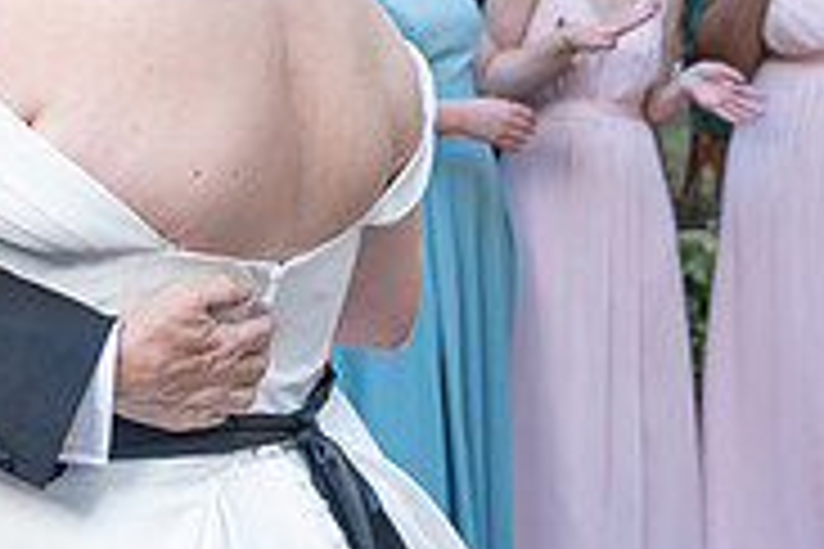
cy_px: 56
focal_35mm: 143
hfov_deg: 14.2
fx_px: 3273
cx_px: 93
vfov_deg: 9.6
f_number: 4
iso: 800
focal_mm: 40
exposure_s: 1/250
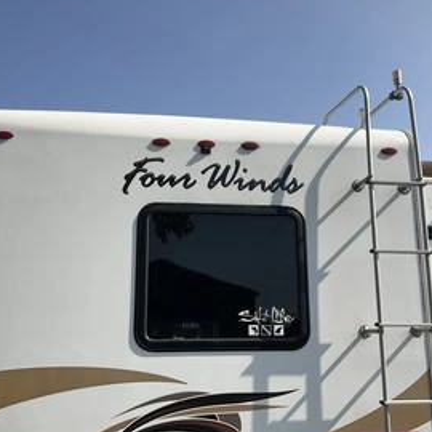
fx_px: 537
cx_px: 226
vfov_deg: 43.8
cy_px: 226
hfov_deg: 43.8
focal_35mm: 38
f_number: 1.8
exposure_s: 1/2538
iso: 25
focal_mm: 3
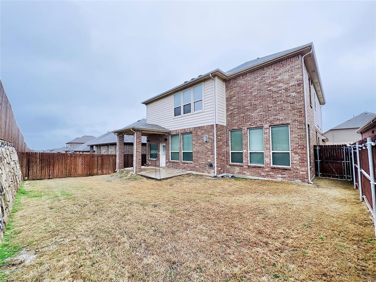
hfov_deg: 106.2
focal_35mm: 13
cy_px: 141
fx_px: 141
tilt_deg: +2.3
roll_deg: +1.0
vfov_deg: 89.9
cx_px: 188
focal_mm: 1.57
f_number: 1.8
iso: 32
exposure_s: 1/219
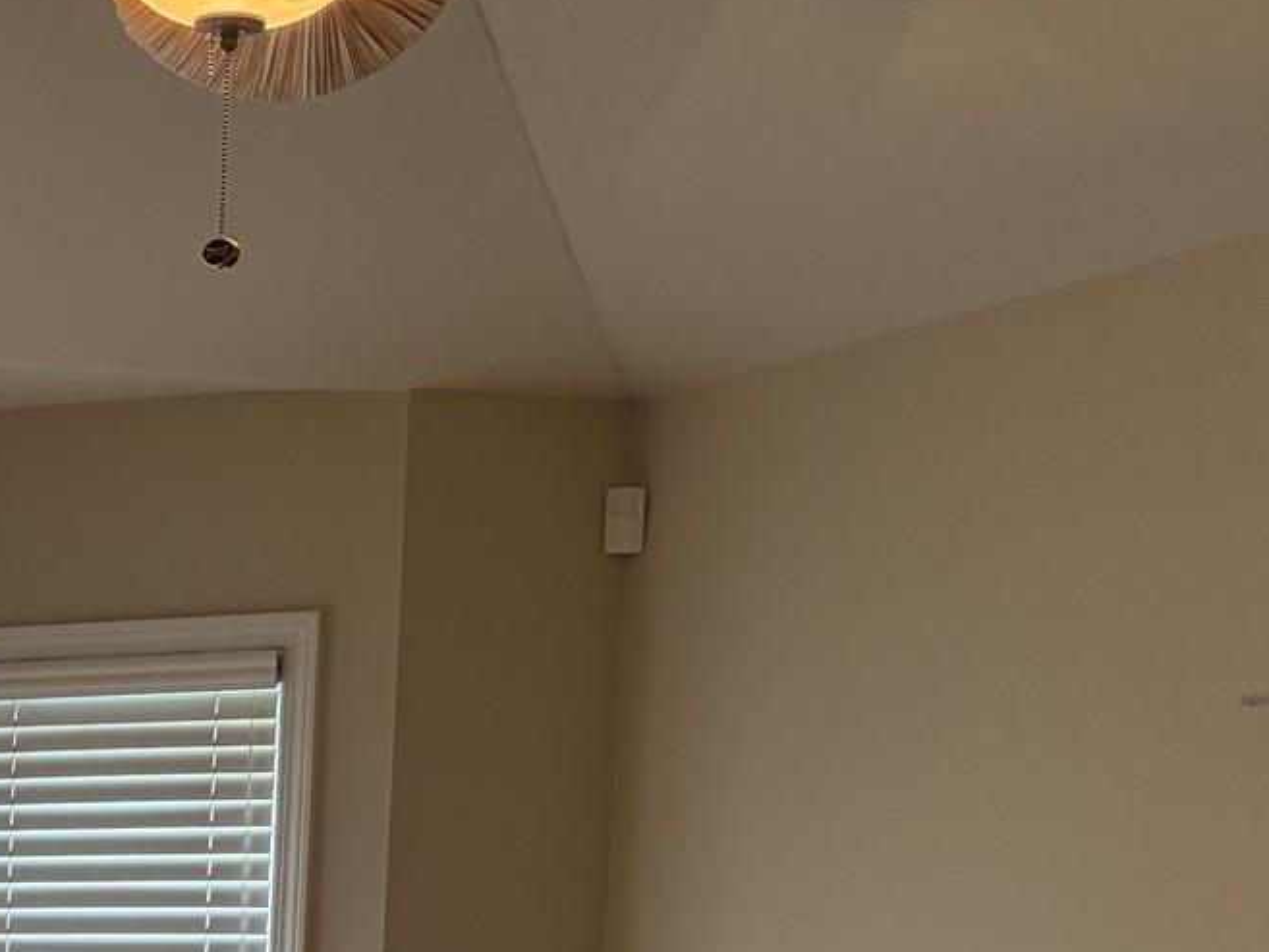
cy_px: 1222
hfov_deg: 21.8
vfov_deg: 17.2
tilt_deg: -5.1
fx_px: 2970
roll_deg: -0.4
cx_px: -365
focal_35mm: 81
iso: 125
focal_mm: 5.96
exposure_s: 1/120
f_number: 1.6
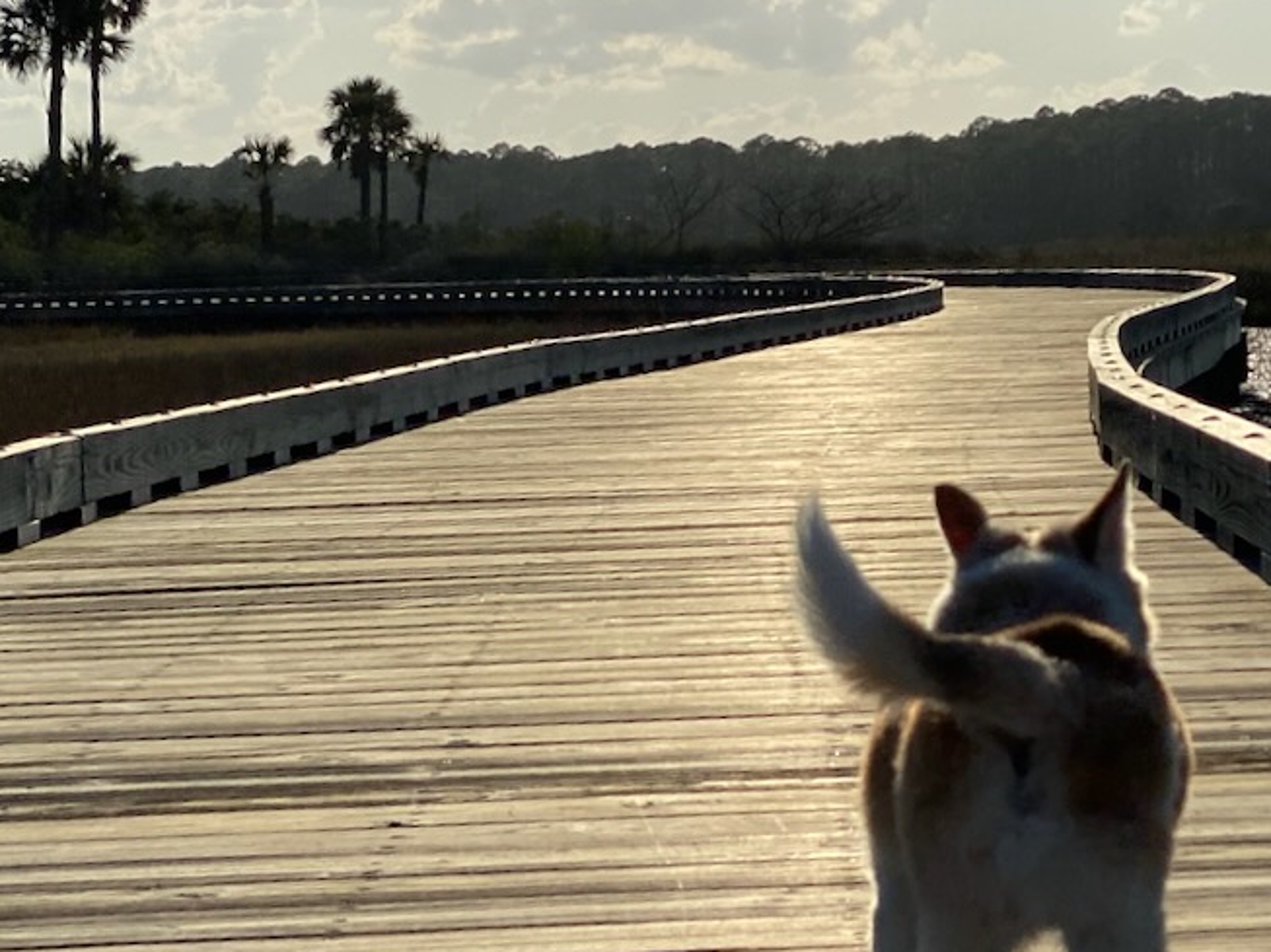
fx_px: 3743
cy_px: 397
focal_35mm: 102
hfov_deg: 19.2
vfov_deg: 14.5
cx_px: 806
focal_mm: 6
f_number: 2
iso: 25
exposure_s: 1/6849
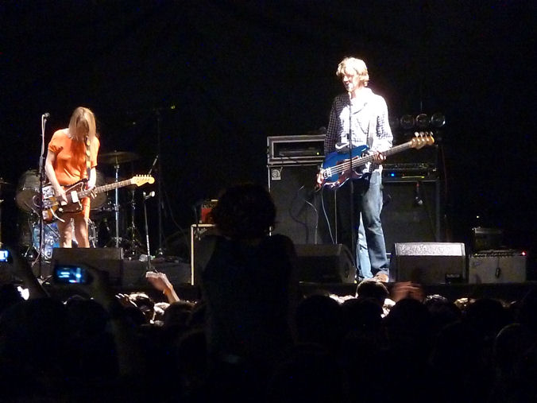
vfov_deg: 3.9
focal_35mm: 384
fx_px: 5957
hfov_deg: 5.2
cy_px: 202
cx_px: 268
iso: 3200
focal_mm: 68.8
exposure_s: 1/20
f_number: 5.9
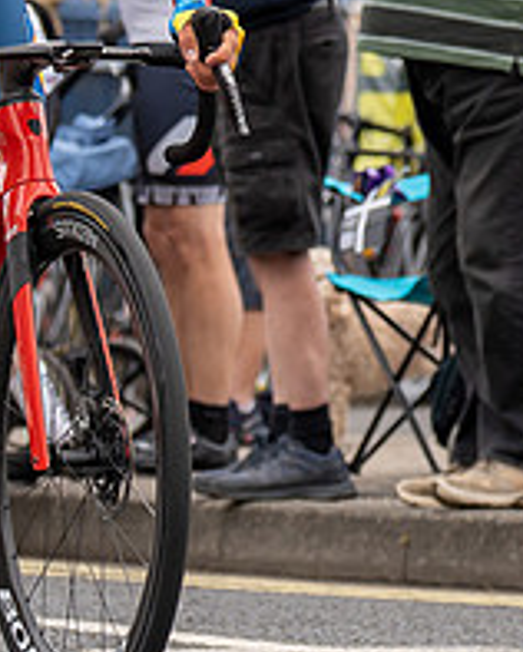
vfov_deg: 4.6
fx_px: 8037
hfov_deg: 3.7
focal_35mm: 416
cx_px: -84
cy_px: -91
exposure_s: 1/1000
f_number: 3.5
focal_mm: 84
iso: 320
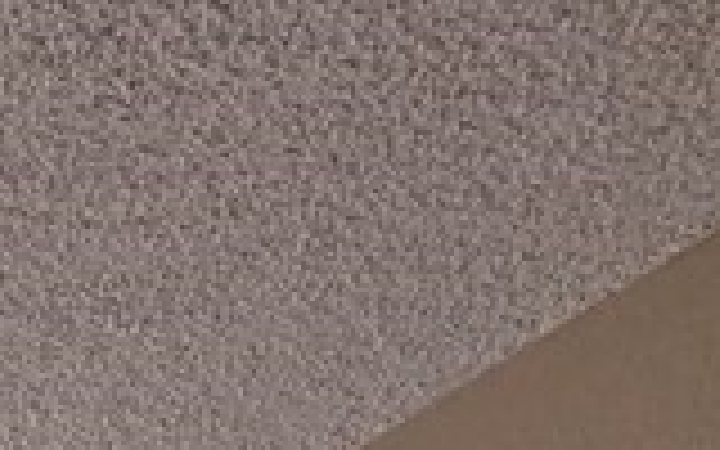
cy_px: 1544
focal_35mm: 88
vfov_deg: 9.4
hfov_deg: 14.5
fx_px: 1727
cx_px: -1035
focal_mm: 2.2
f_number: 1.9
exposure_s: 1/120
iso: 160
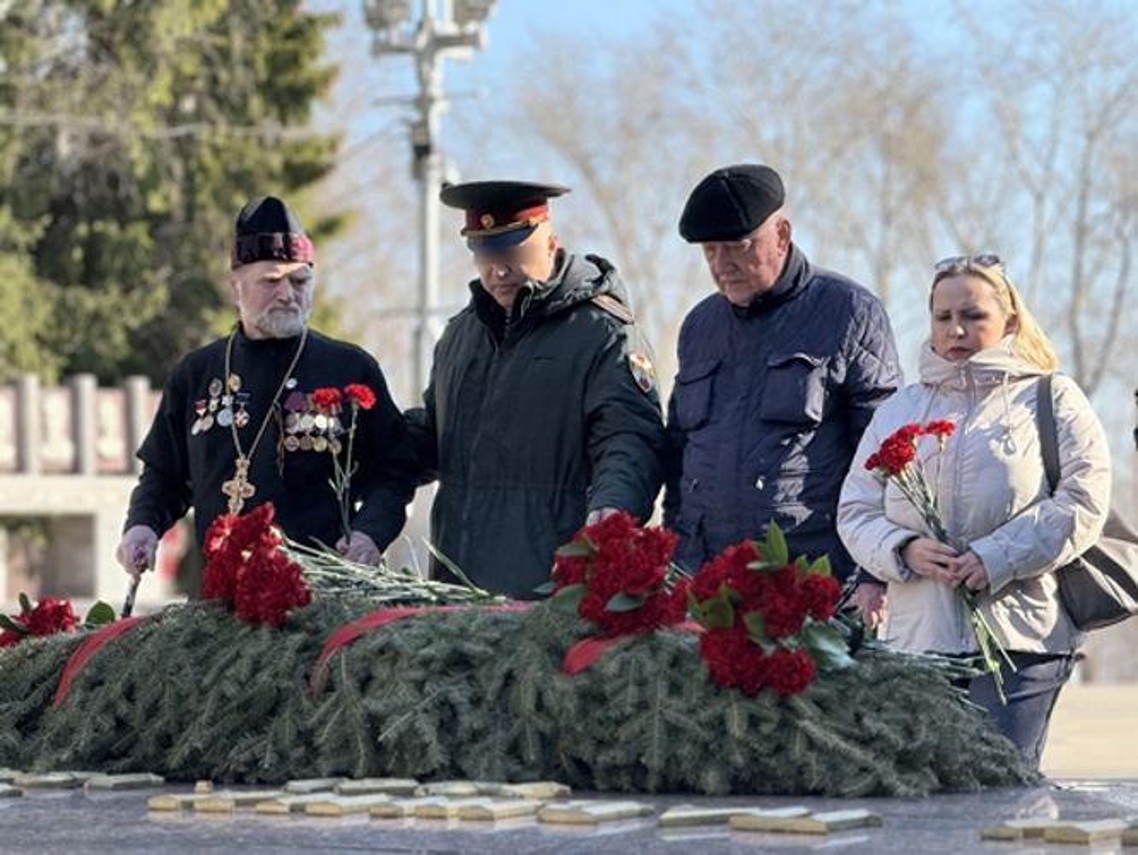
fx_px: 3946
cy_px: 428
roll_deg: +0.2
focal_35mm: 120
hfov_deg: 16.4
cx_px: 569
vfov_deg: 12.4
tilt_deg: +2.8
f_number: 2.8
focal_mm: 15.66
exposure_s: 1/596
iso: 50
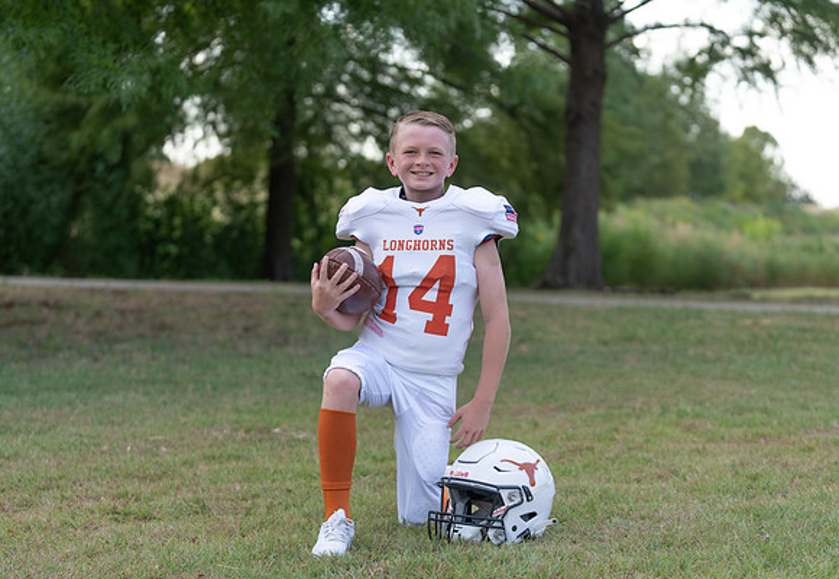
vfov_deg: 17.8
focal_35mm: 78
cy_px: 312
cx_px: 430
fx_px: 1844
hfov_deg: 25.6
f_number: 2.8
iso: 100
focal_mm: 71
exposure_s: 1/400
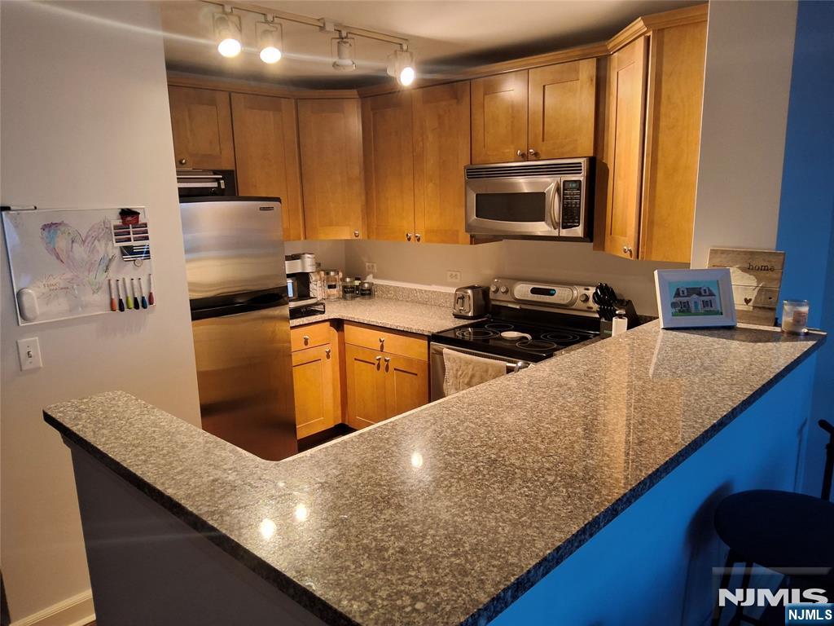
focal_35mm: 25
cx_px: 417
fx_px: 602
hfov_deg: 69.4
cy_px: 313
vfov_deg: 54.9
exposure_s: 1/30
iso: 250
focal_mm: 3.08
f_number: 2
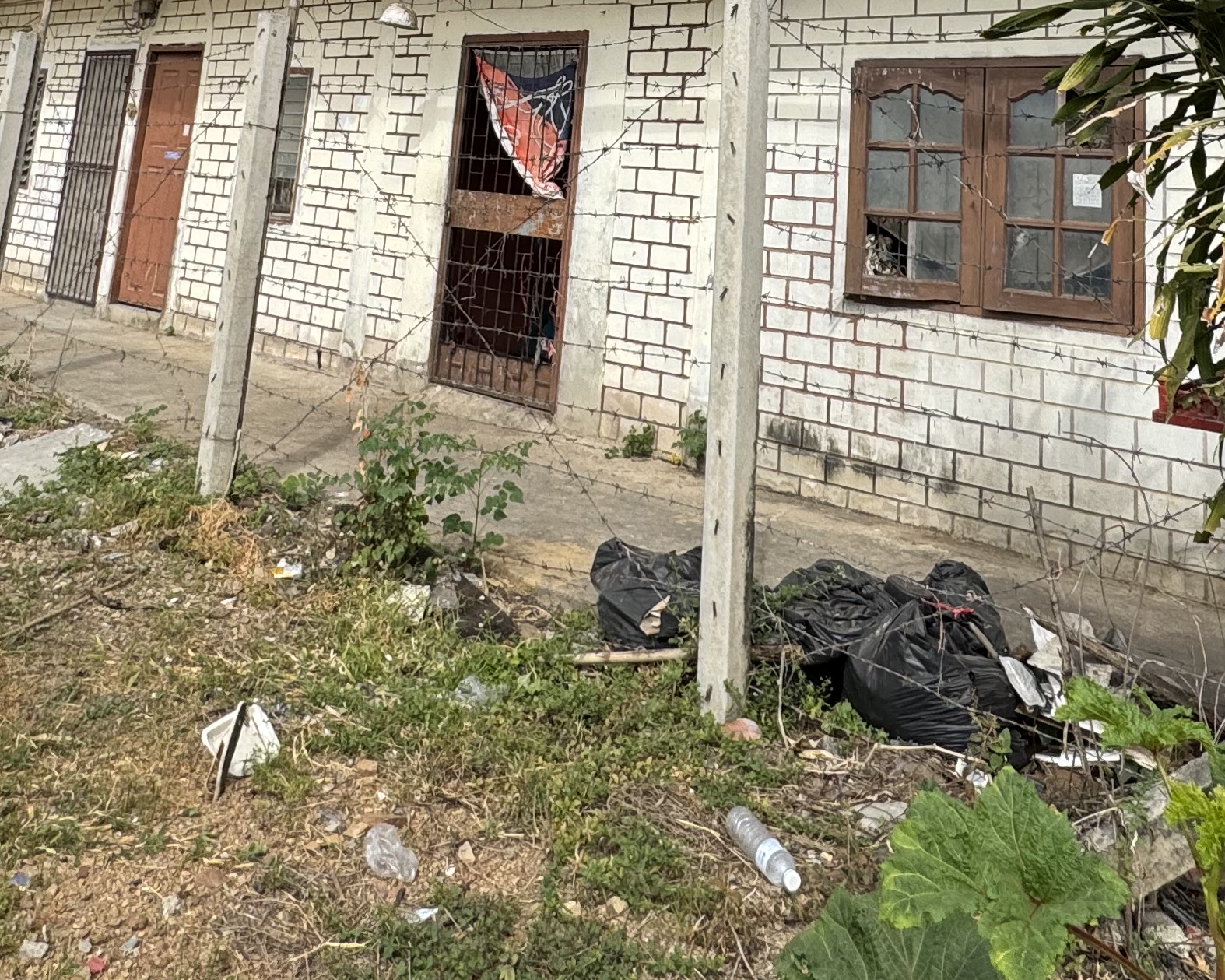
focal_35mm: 35
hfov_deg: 51.5
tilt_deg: +13.1
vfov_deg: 36.3
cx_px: 573
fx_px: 1269
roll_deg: -5.5
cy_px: -77
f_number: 2.2
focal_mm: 2.22
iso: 50
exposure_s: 1/1748
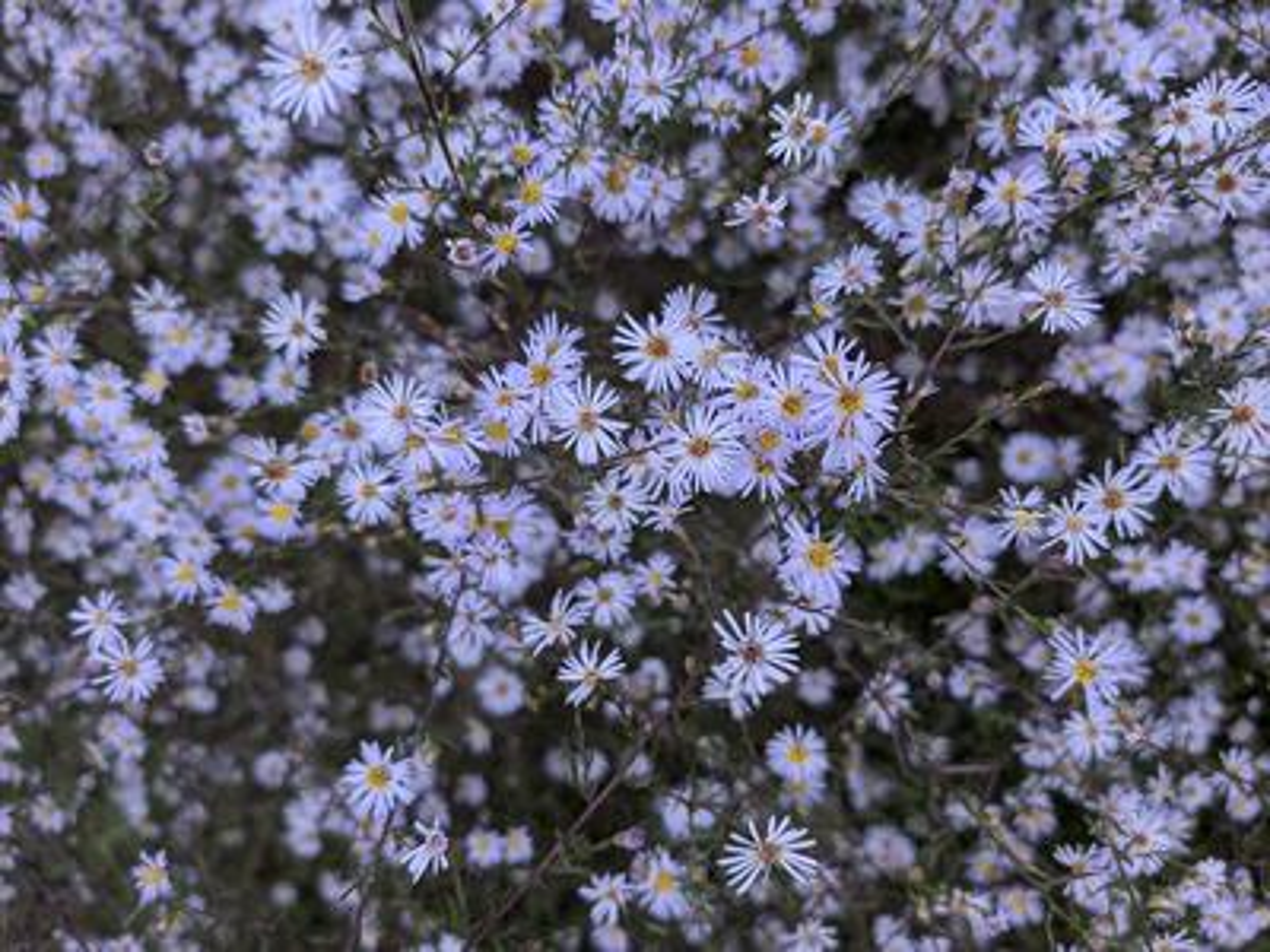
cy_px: 476
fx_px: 881
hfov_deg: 71.6
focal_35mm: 24
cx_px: 635
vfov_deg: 56.8
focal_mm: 6.9
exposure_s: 1/136
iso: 115
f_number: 1.68
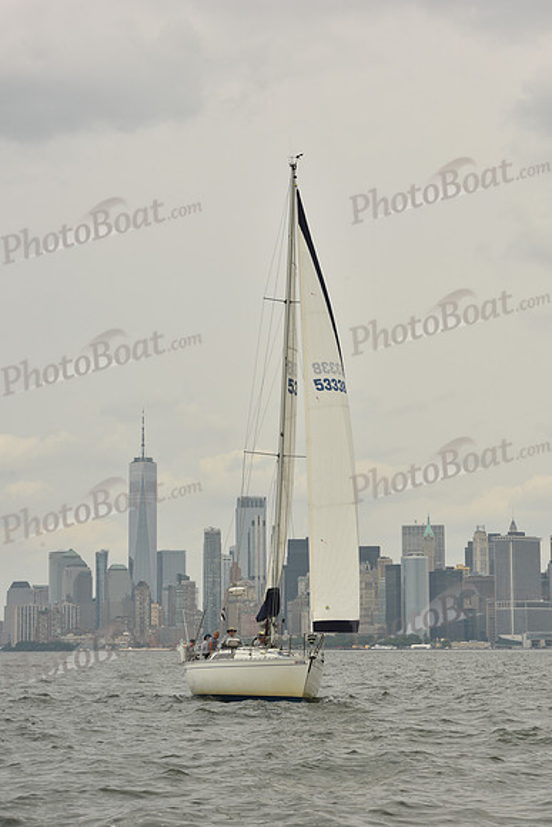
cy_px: 414
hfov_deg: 15.9
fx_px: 1977
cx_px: 276
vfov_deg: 23.6
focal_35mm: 86
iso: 250
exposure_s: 1/640
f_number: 10
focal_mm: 86
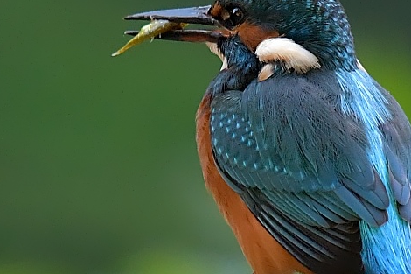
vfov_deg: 0.9
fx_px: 16799
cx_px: 136
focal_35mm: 1472
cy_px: 83
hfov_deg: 1.4
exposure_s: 1/500
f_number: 5.6
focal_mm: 450
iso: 2500
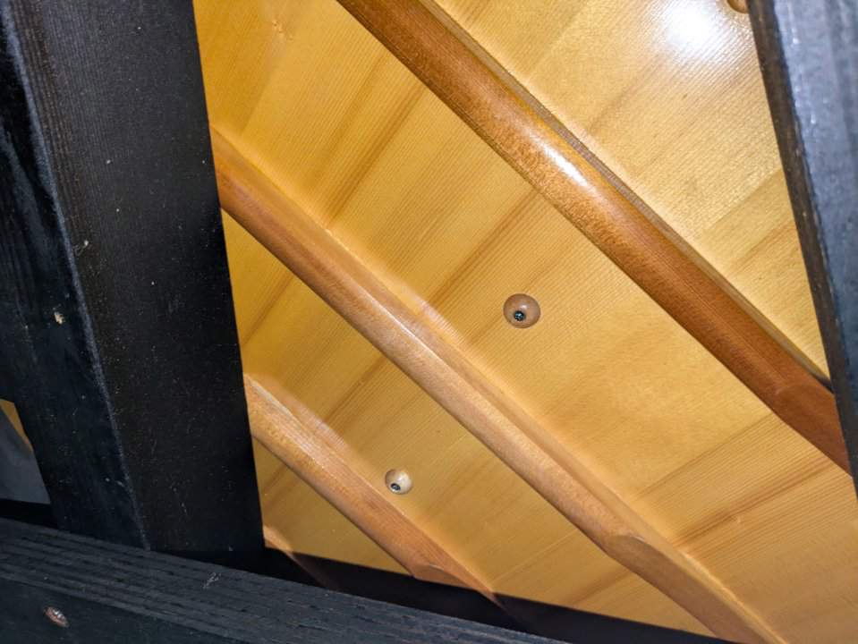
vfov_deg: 54.9
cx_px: 429
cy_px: 322
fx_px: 620
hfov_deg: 69.4
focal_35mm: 25
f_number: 1.89
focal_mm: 5.43
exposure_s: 1/50
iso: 204
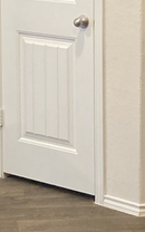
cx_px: -37
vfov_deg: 13.4
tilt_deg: -3.8
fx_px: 974
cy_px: 16
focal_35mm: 154
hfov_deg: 8.4
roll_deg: +1.7
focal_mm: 3.99
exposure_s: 1/60
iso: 200
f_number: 1.8
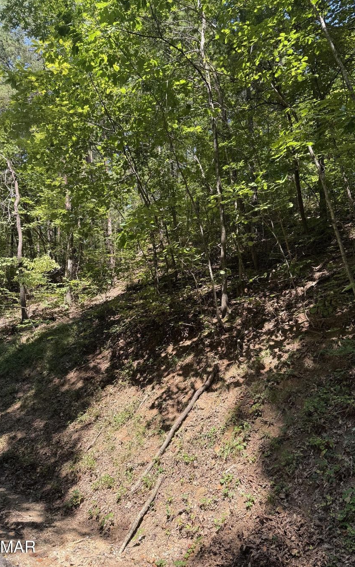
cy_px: 284
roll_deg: -3.0
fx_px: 402
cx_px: 193
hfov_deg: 47.5
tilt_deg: +9.6
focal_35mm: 26
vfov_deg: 70.4
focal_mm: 6.76
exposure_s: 1/577
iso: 80
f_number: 1.78
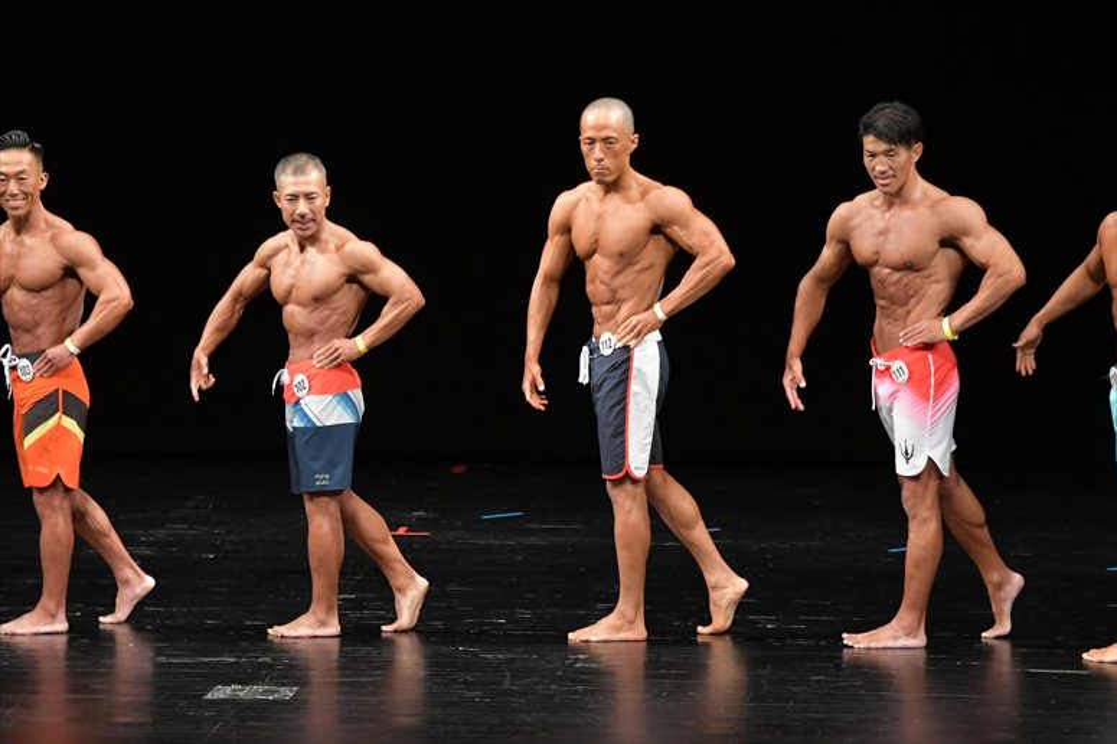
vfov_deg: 6.1
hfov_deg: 9.2
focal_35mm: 225
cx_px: 558
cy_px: 372
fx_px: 6978
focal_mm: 150
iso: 3200
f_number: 5.6
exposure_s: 1/400
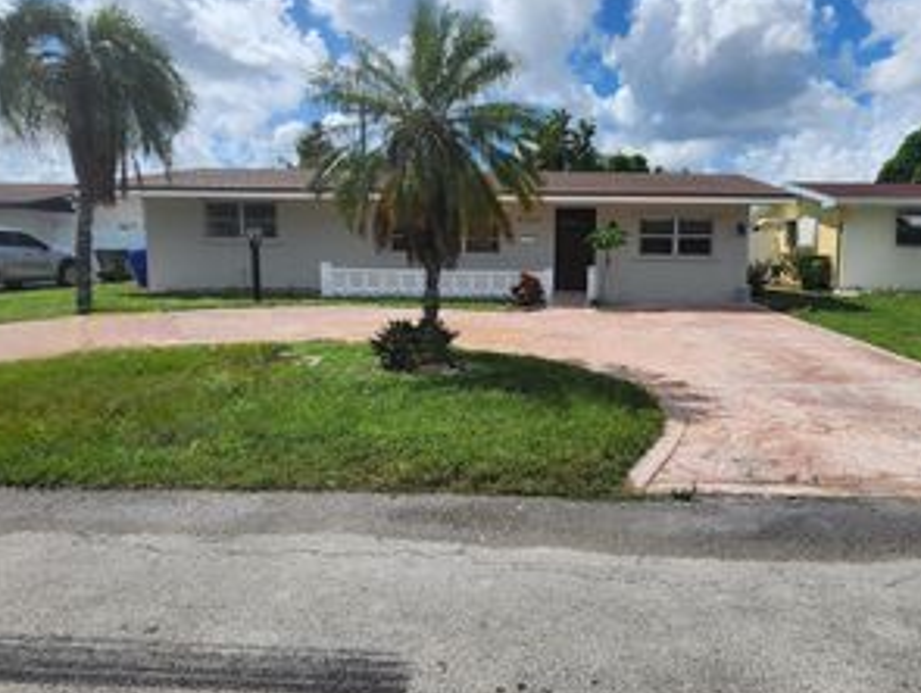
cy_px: 320
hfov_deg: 75.5
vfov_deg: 61.1
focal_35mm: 22
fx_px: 586
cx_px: 553
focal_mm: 2.2
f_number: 2.2
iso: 50
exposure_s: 1/5000
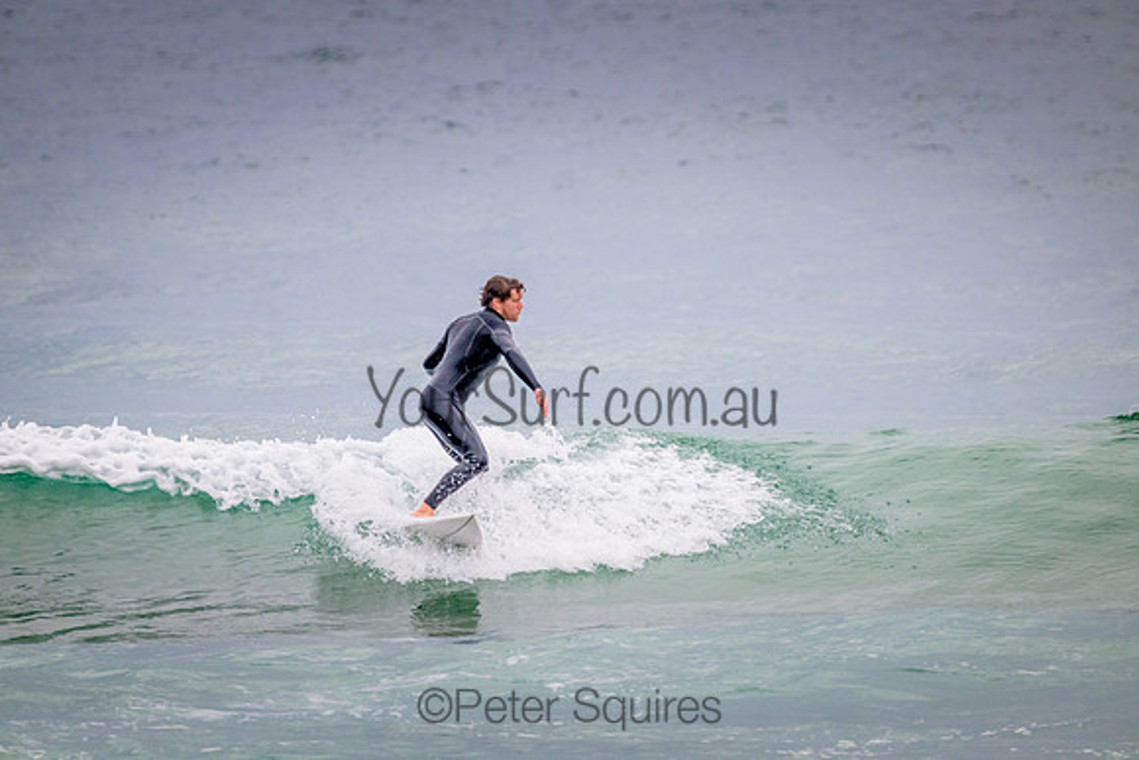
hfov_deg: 2.6
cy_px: 380
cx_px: 570
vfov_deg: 1.7
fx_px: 25316
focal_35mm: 800
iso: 2200
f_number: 11
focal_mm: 800
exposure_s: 1/1250
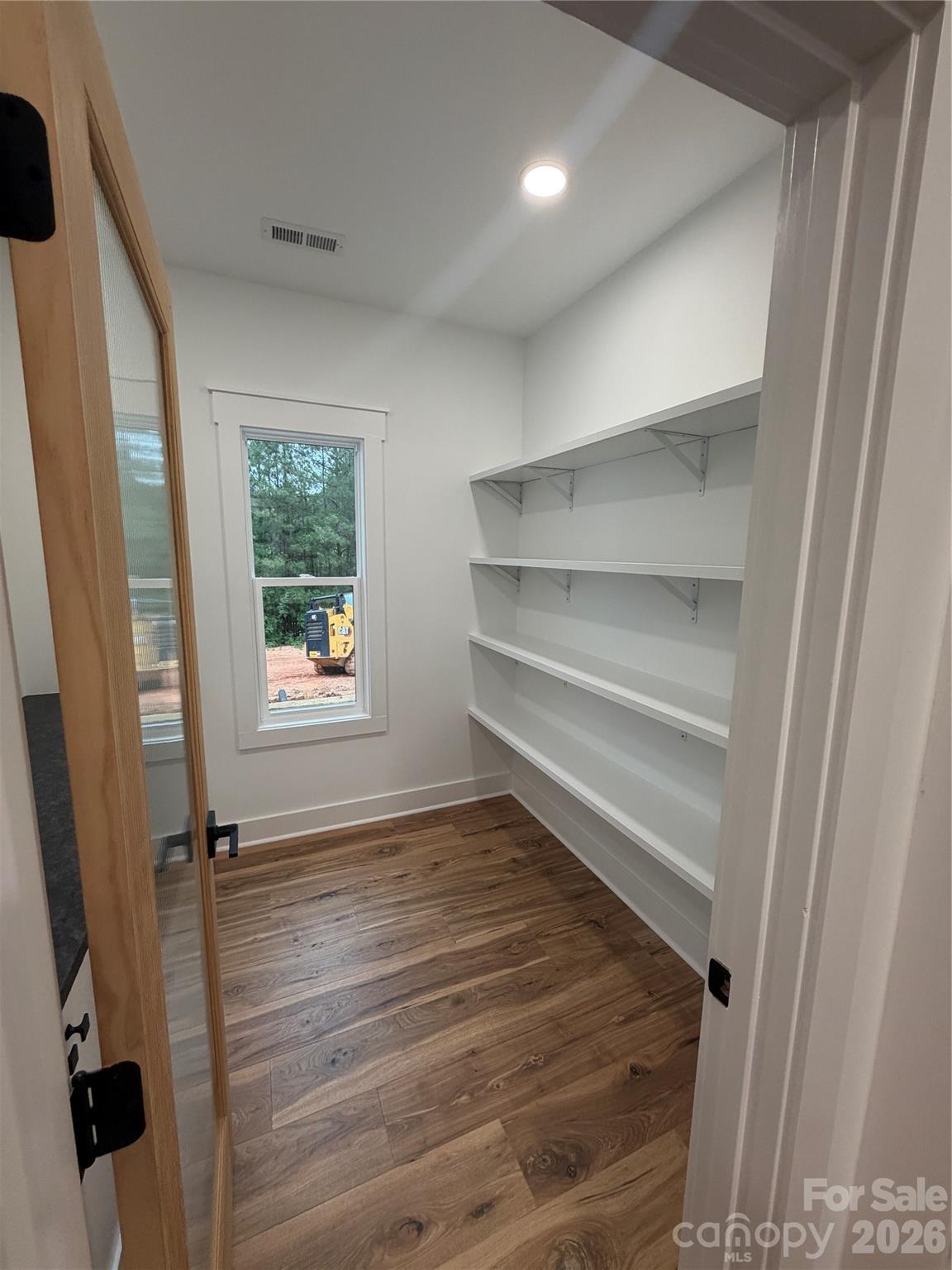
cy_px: 635
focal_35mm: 14
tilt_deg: -7.4
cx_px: 476
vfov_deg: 102.1
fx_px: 513
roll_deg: -1.7
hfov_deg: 85.7
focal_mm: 2.22
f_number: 2.2
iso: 160
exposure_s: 1/120
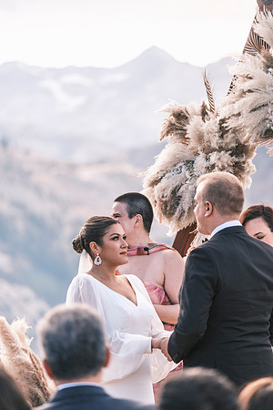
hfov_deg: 6.5
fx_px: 2389
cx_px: 136
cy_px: 205
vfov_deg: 9.8
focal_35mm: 210
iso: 400
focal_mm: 140
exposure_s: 1/1250
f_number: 2.8
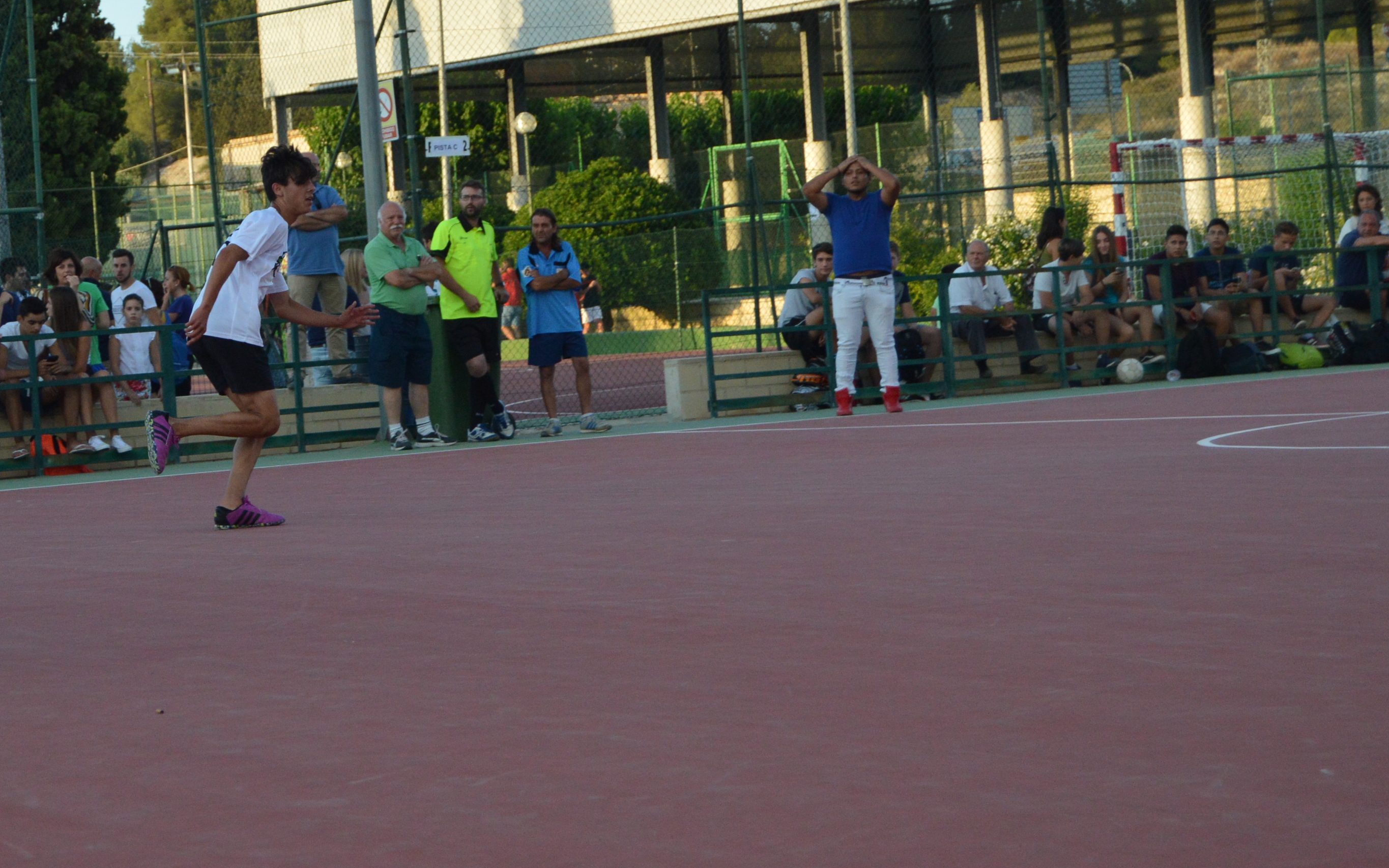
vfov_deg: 12.9
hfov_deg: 20.4
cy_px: 314
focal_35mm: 101
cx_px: 309
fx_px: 3823
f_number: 5
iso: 800
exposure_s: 1/1000
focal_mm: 40
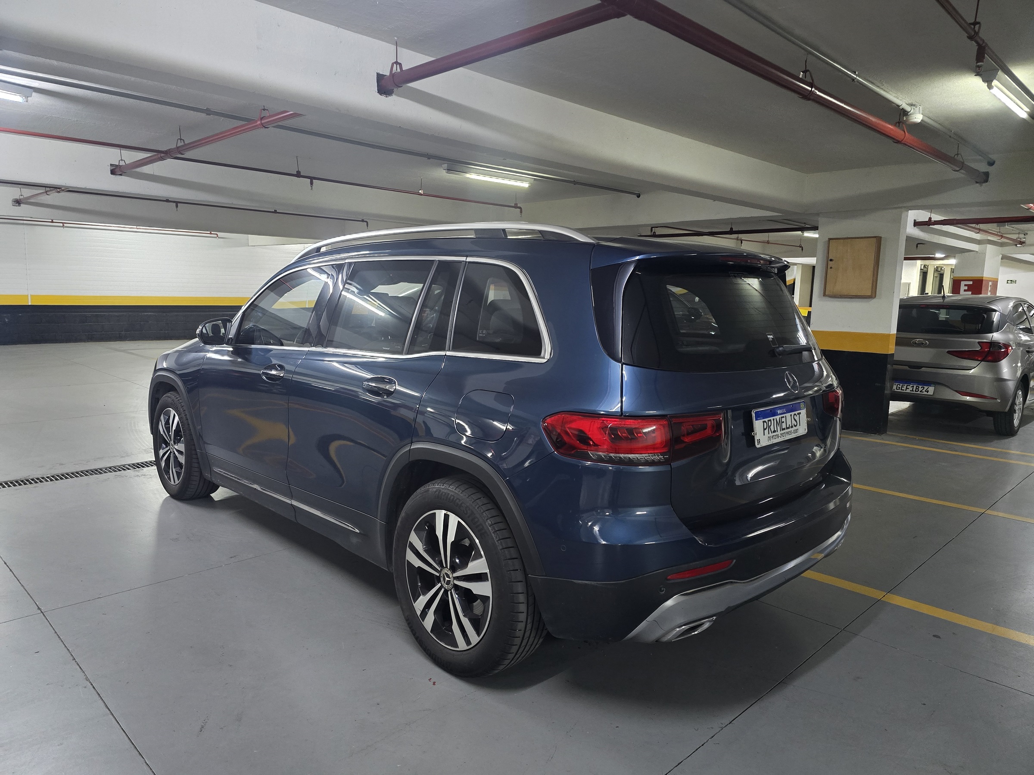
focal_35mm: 23
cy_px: 388
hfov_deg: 73.9
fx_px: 687
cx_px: 517
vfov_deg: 58.9
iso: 1250
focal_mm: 6.3
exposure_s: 1/24
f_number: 1.7
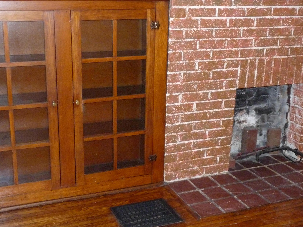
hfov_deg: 37.5
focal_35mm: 51
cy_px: 114
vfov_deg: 28.6
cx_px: 155
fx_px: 446
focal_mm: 8
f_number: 4.2
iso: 800
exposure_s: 1/30
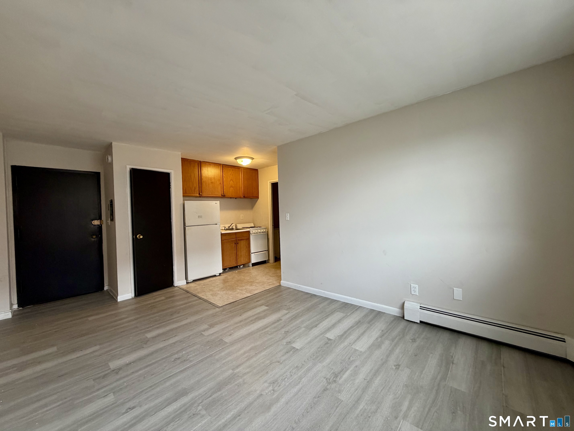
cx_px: 287
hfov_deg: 102.1
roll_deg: +1.6
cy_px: 216
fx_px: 232
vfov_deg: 85.7
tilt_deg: -1.1
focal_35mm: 14
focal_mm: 2.22
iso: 250
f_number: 2.2
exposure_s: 1/120
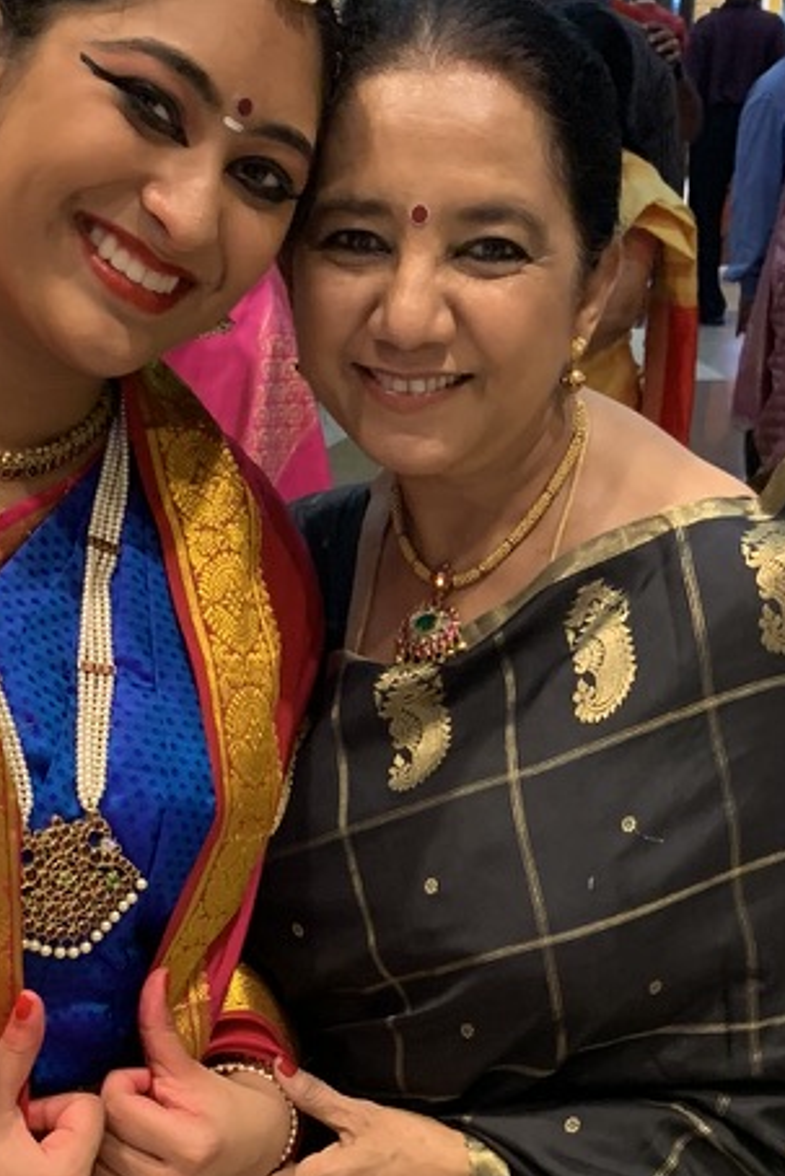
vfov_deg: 32.0
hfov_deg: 22.2
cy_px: 948
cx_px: 256
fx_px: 1994
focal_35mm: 61
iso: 400
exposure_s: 1/40
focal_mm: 4.25
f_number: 1.8
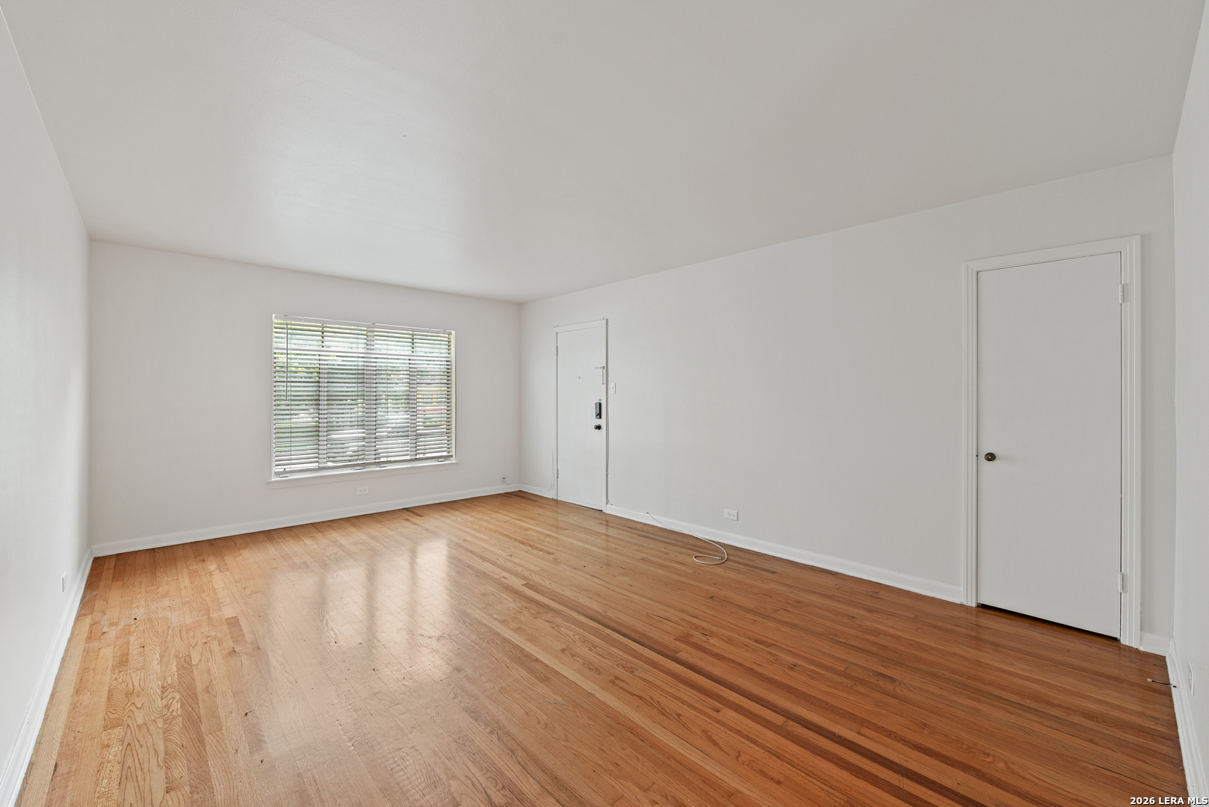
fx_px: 470
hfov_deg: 104.2
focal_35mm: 14
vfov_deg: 81.3
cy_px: 404
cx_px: 604
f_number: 8
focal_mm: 14
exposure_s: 1/10
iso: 500
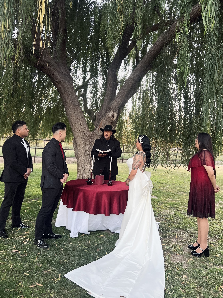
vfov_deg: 67.3
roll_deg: +1.3
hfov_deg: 53.1
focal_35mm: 26
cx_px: 112
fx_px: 223
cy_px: 149
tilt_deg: +1.7
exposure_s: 1/69
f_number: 1.5
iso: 125
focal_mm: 5.7
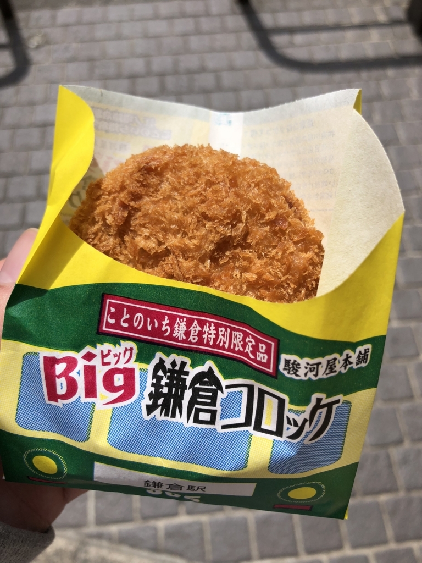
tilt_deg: -63.6
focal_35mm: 28
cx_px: 211
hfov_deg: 49.7
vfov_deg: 63.4
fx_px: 455
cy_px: 282
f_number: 1.8
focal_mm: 3.99
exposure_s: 1/2525
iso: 20
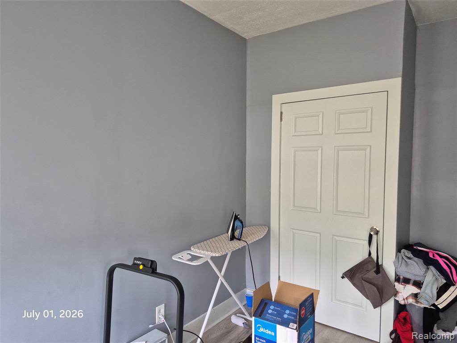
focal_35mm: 23
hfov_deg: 73.9
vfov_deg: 58.9
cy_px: 172
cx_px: 228
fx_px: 304
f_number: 1.8
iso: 400
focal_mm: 5.4
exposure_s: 1/120
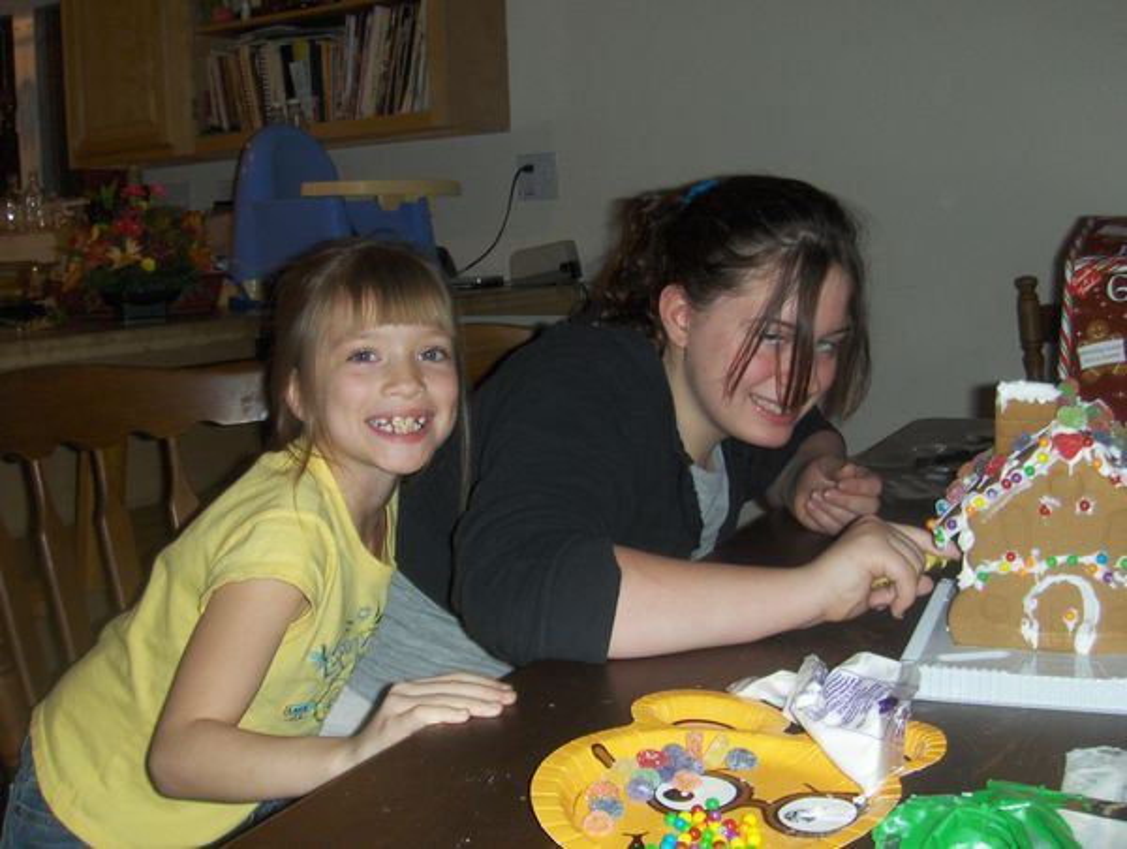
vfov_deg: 35.2
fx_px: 1337
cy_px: 424
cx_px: 564
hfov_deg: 45.7
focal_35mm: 41
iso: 100
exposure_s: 1/60
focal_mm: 6.5
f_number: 3.5
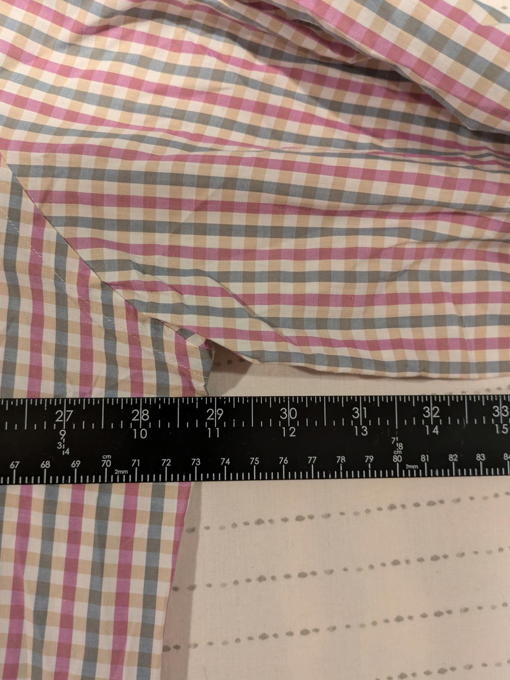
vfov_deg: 63.4
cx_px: 239
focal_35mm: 28
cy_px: 326
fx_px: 550
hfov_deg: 49.7
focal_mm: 5.43
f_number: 1.89
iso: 368
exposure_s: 1/60
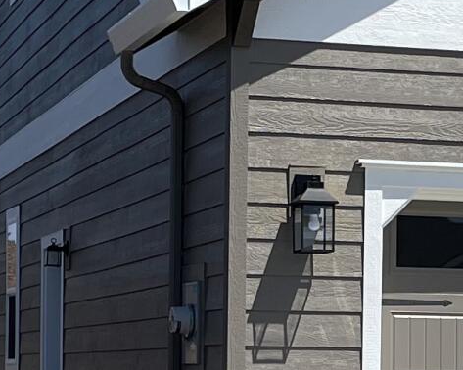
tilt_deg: -1.1
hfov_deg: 11.9
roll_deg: -1.0
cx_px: 436
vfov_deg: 9.5
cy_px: 432
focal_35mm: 161
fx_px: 2205
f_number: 1.6
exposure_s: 1/5291
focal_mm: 4.2
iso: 32
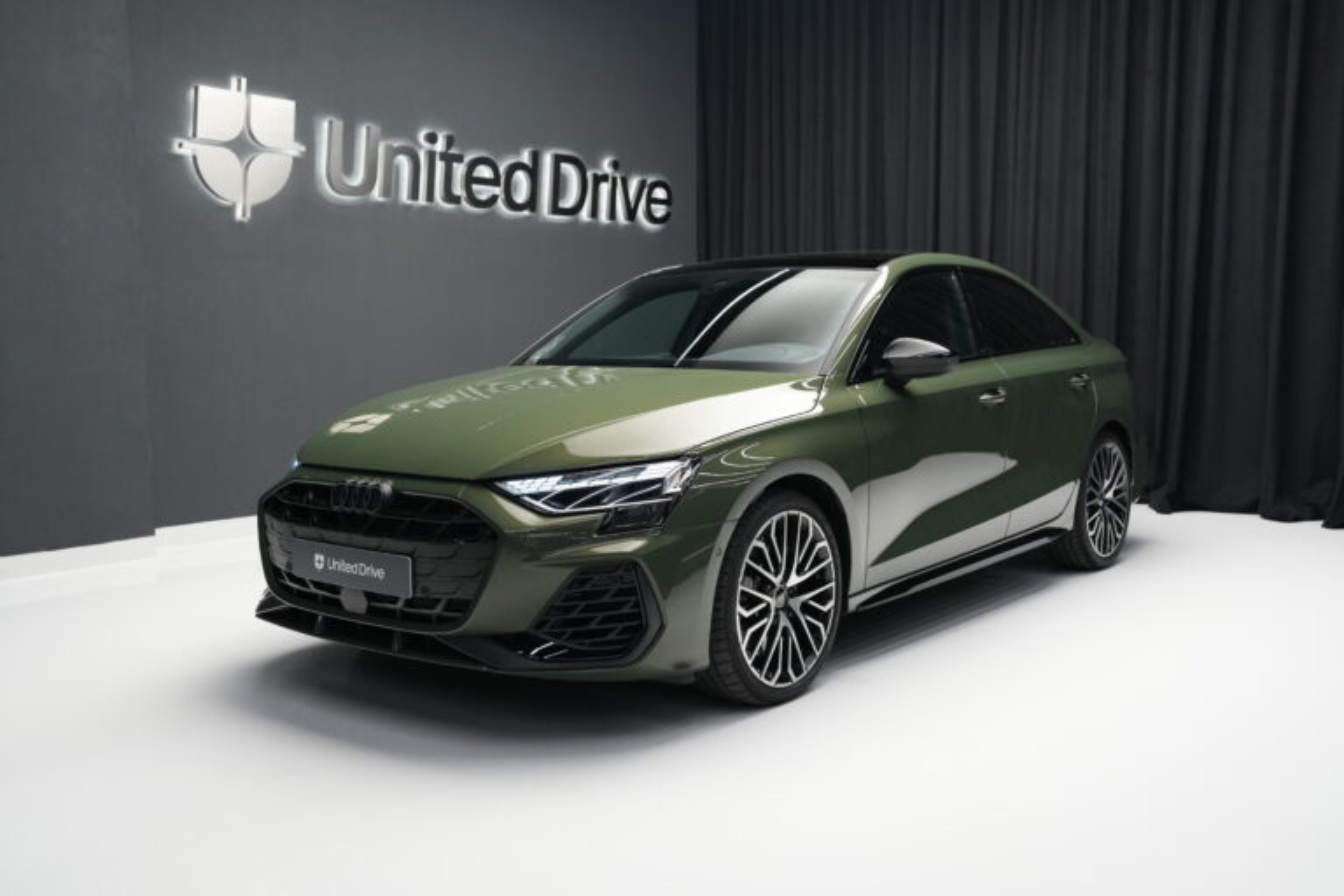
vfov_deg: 37.9
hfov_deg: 54.4
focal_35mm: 35
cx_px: 672
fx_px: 1307
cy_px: 448
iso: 1600
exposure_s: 1/40
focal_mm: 35
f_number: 4
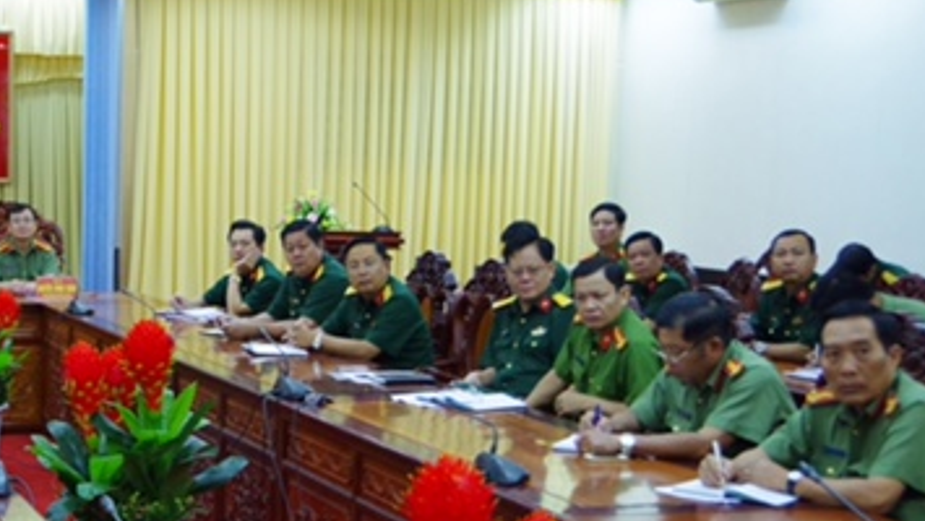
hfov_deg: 29.8
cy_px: 399
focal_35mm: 68
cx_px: 109
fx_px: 1668
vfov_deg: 17.6
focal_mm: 24
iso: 1600
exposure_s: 1/50
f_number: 4
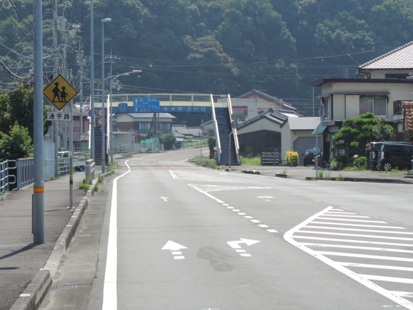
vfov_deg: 10.2
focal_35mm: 145
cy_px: 155
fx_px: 1730
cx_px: 206
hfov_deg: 13.6
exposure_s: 1/500
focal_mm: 25.8
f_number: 4.4
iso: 80
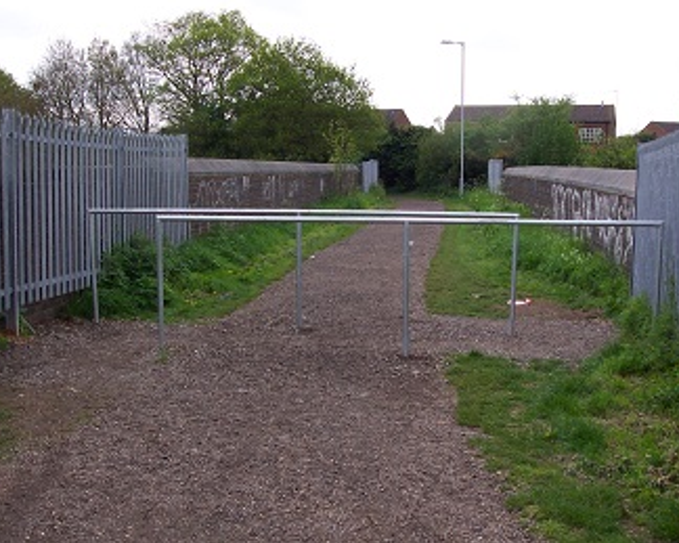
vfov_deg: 34.1
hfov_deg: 41.9
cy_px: 268
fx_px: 884
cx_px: 386
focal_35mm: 44
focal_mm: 8
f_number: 4.8
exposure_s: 1/500
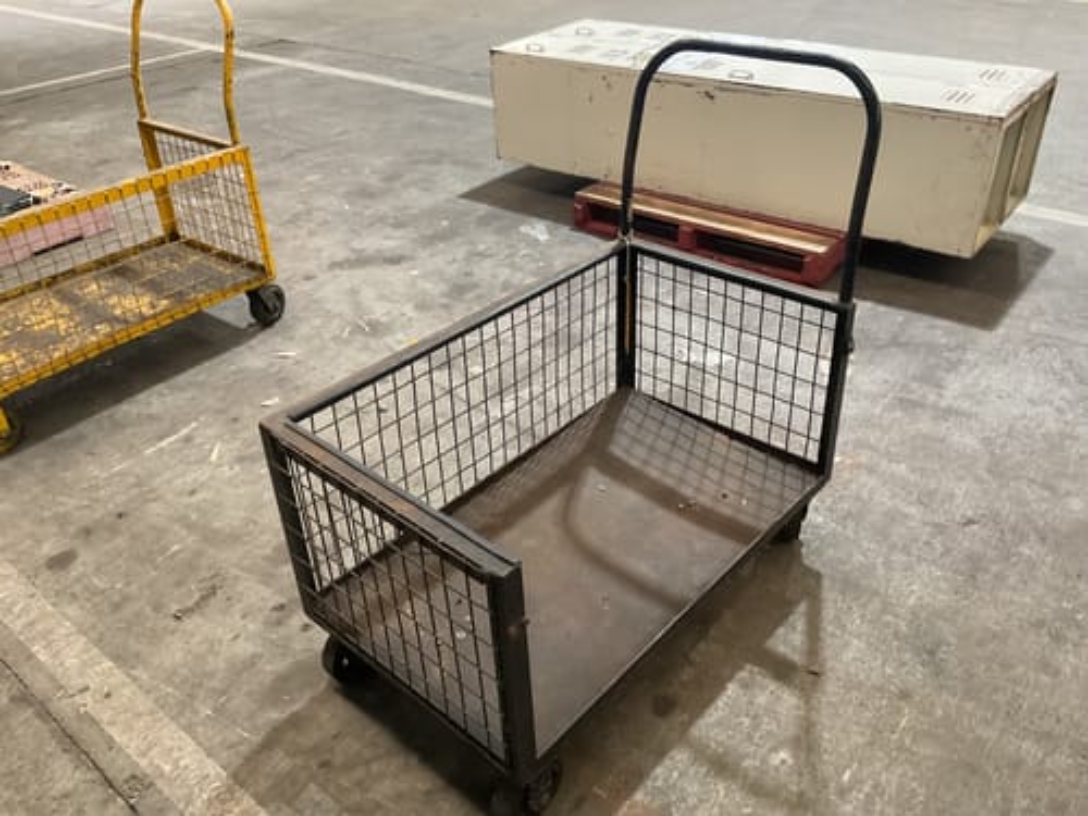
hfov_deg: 61.7
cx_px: 544
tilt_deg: -33.1
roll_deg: +1.8
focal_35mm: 29
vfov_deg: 48.2
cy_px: 408
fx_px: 911
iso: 200
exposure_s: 1/40
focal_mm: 3
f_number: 1.8
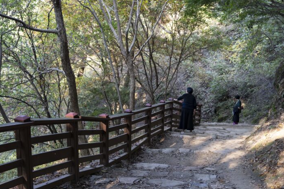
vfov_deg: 28.7
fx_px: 371
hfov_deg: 41.9
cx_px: 147
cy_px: 97
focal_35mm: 47
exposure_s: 1/160
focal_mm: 32
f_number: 4.5
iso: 1600
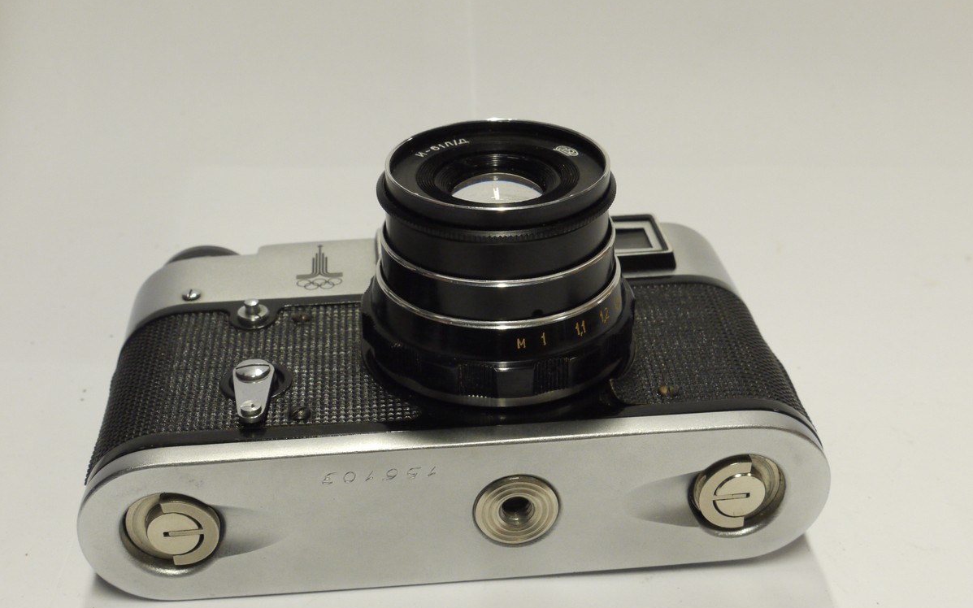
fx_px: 1352
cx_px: 487
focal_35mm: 51
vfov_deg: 25.3
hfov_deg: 39.6
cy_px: 322
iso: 800
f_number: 10
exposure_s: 1/25
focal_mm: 24
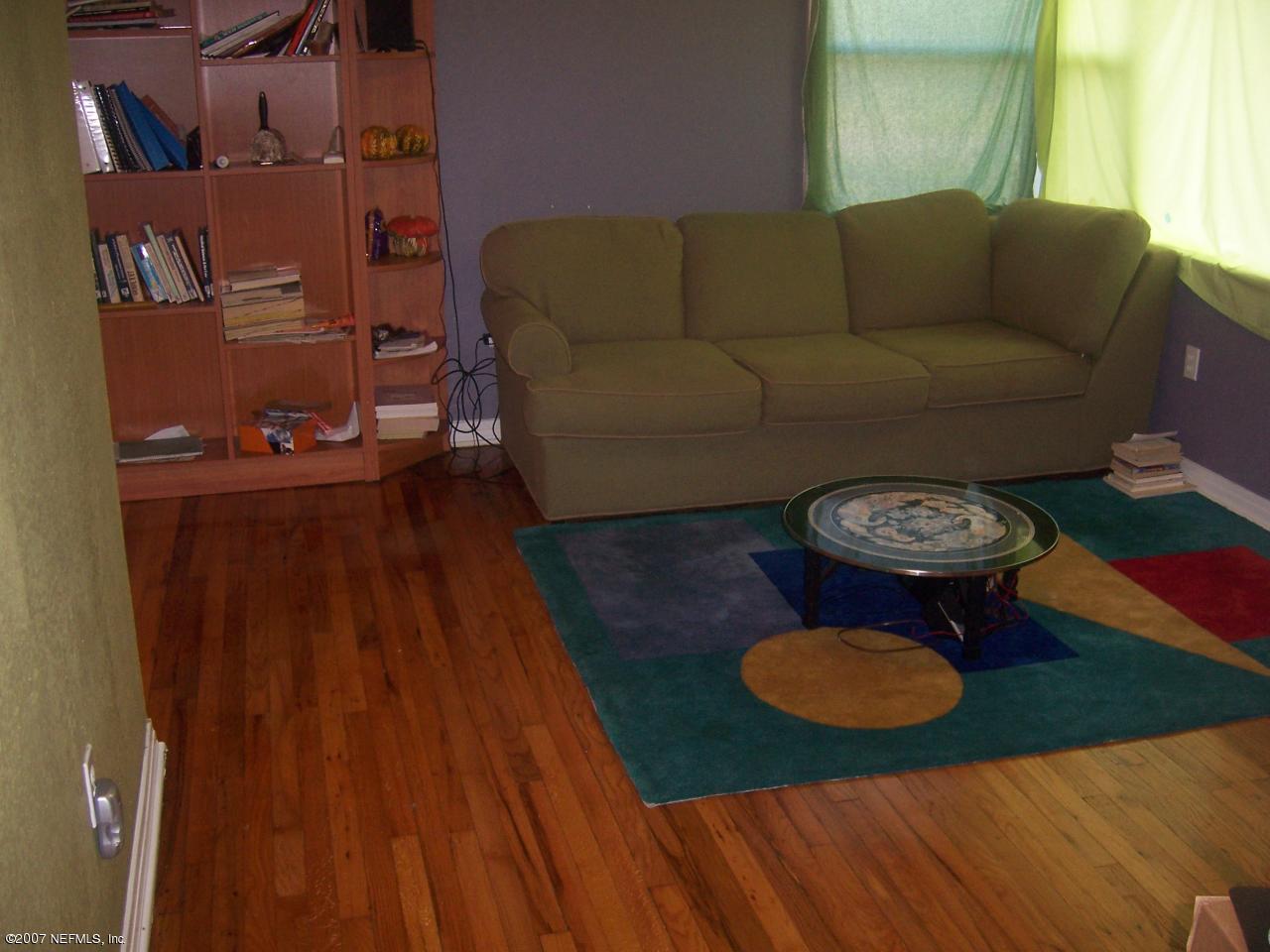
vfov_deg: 39.7
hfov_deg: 51.4
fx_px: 1321
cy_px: 476
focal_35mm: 36
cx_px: 635
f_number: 2.8
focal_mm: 6.2
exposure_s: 1/60
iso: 125
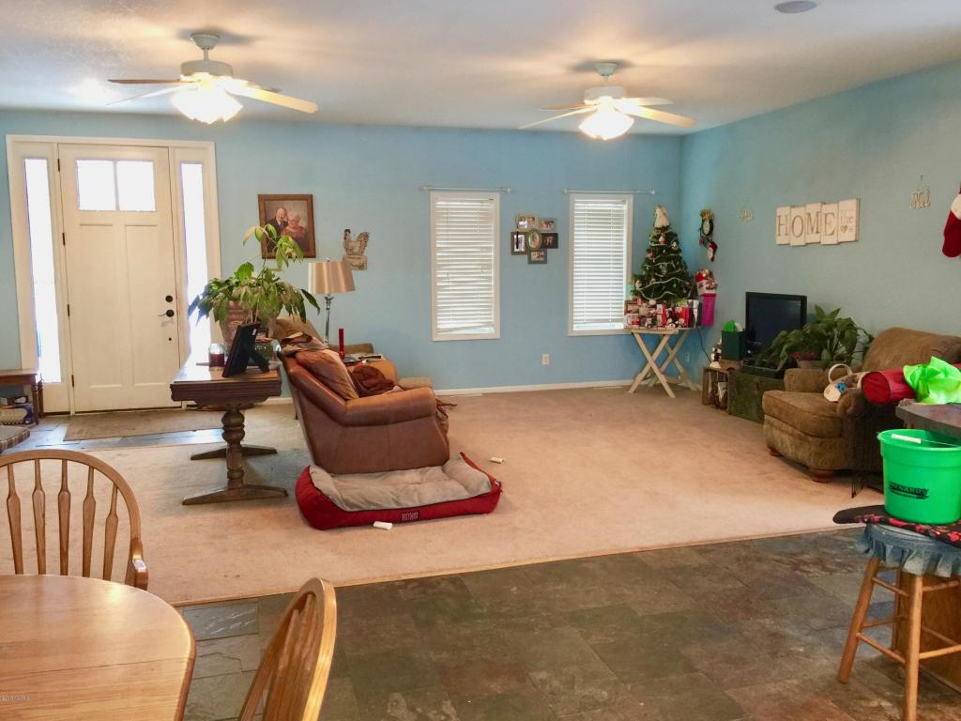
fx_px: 805
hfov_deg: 61.7
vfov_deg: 48.2
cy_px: 360
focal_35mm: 29
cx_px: 480
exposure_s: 1/15
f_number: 2.2
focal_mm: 4.15
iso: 80
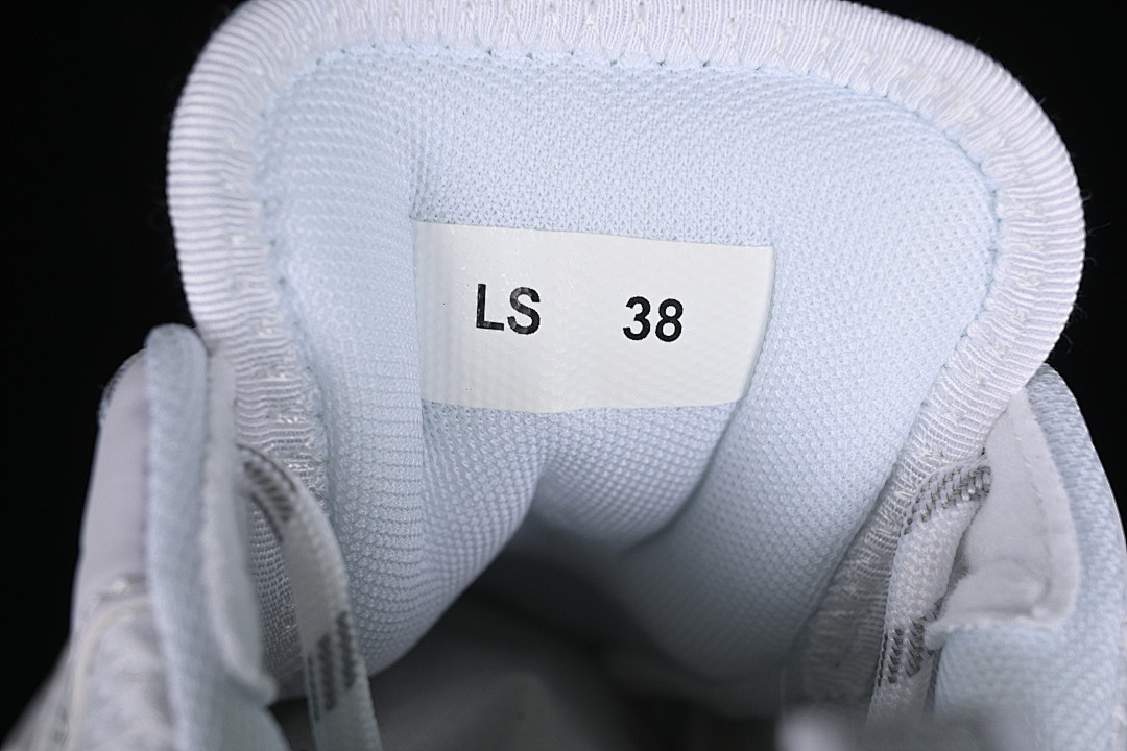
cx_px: 564
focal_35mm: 75
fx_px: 2348
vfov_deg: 18.2
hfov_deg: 27.0
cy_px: 376
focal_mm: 50
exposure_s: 1/100
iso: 160
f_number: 8
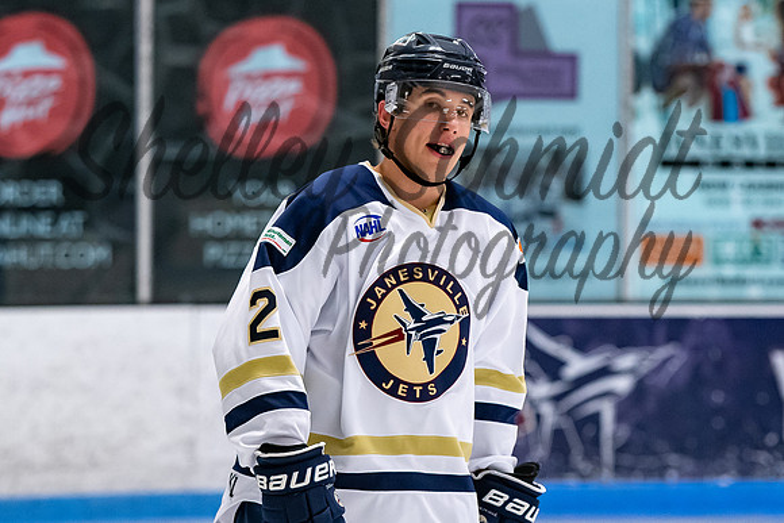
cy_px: 228
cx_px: 420
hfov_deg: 7.6
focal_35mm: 272
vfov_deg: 5.1
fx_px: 5930
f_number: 3.2
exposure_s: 1/800
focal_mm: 135
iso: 2000
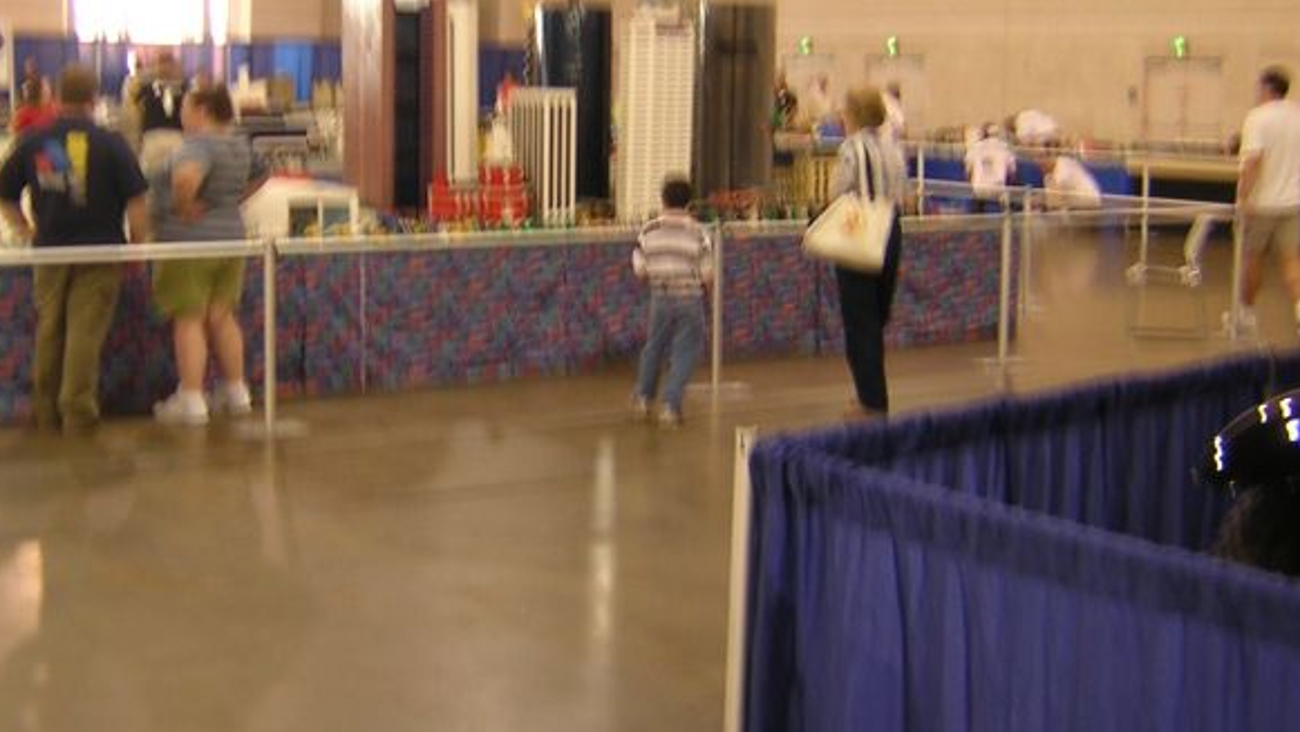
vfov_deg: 22.1
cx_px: 503
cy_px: 224
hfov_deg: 38.3
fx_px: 1862
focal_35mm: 54
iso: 100
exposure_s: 1/9.4
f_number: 2.6
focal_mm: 4.7
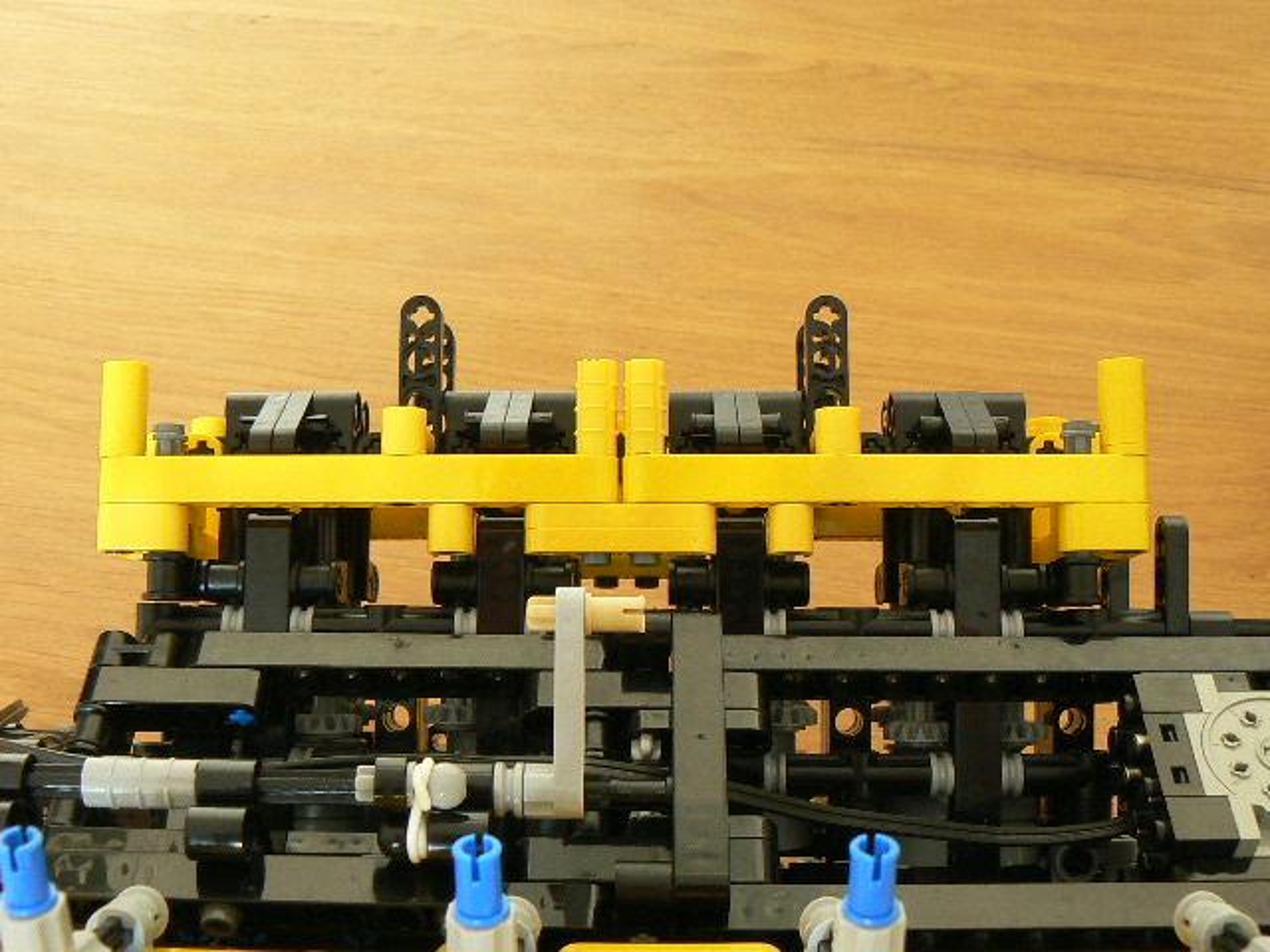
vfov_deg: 32.9
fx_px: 1614
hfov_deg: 42.9
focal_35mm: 44
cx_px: 635
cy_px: 476
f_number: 4
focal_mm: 6
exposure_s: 1.3
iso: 100
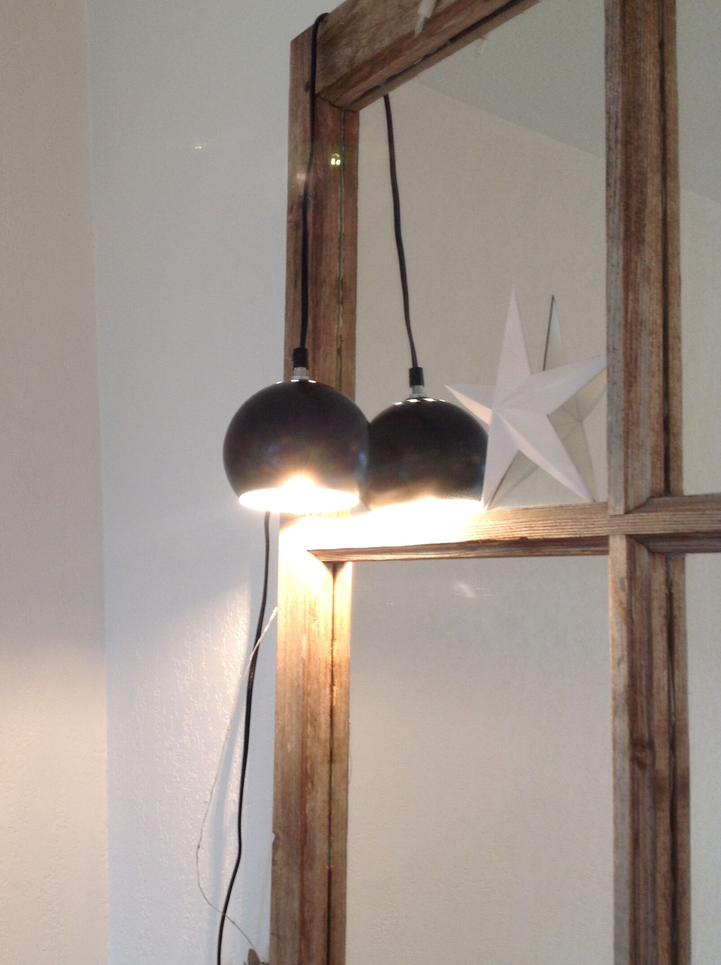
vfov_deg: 44.9
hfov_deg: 34.2
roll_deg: +1.7
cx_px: 316
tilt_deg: +7.9
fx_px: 1170
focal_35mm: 42
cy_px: 489
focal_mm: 4.28
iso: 50
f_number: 2.4
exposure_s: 1/15
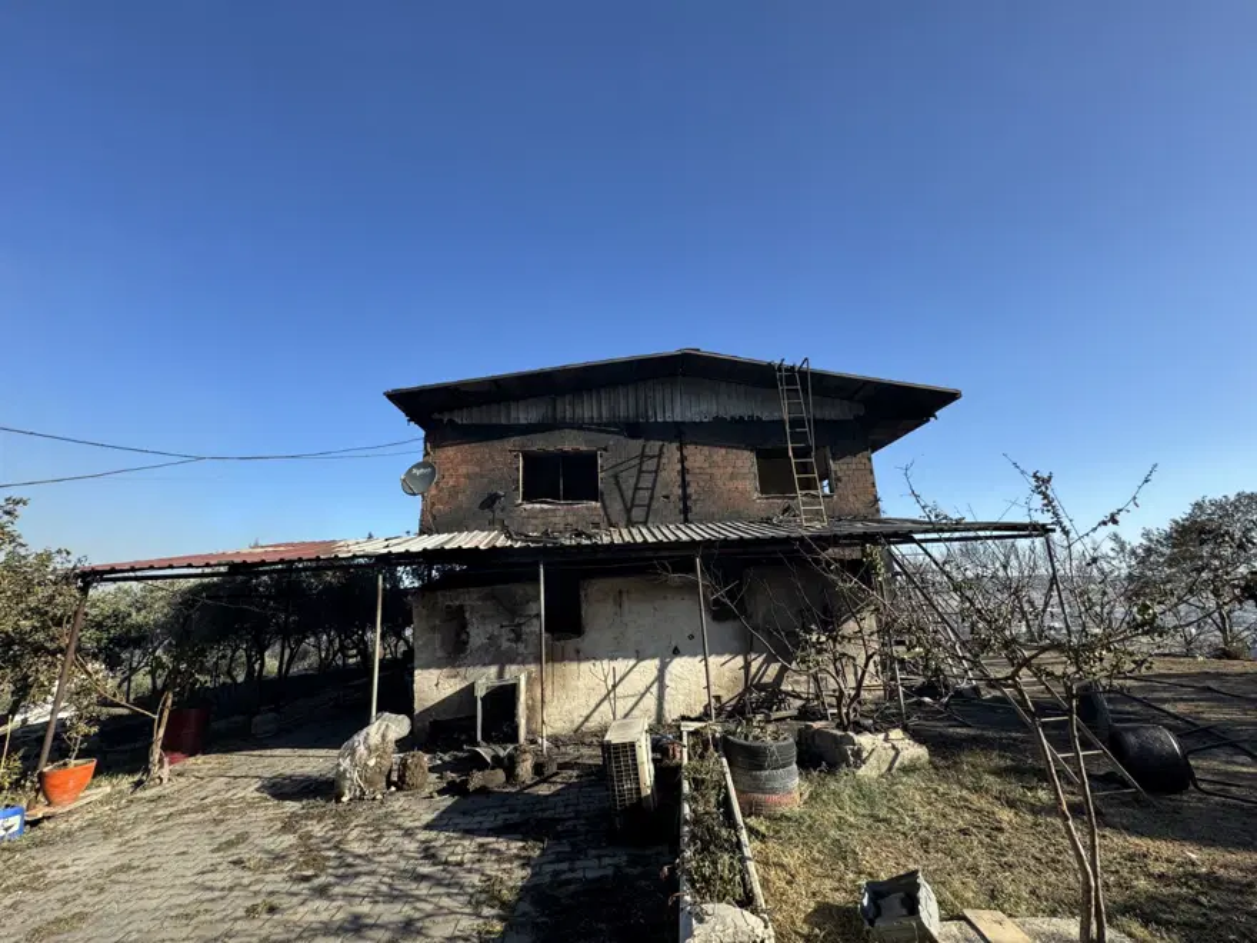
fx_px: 508
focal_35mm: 14
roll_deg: +2.9
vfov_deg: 85.7
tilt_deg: +14.8
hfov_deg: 102.1
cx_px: 628
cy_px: 472
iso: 50
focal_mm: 2.22
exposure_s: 1/713
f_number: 2.2
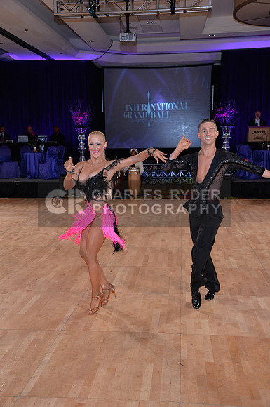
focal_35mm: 46
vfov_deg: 42.8
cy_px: 204
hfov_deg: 29.2
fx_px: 519
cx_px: 135
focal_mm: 46
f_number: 5.6
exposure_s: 1/250
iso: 1600
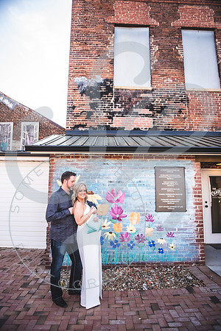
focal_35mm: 24
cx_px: 110
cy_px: 166
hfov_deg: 53.1
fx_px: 221
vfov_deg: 73.7
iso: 100
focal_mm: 24
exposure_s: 1/400
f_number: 2.8
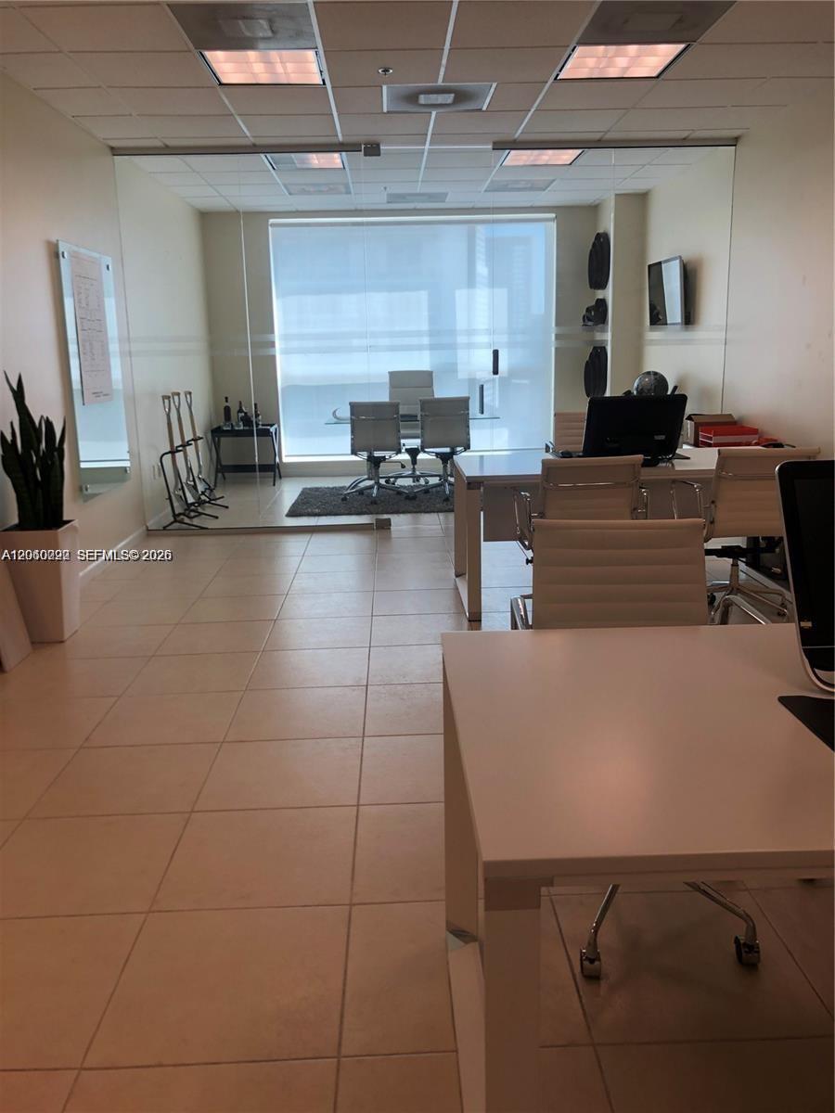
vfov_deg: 63.4
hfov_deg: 49.7
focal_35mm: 28
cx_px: 418
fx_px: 901
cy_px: 556
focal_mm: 3.99
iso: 40
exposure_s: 1/120
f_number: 1.8
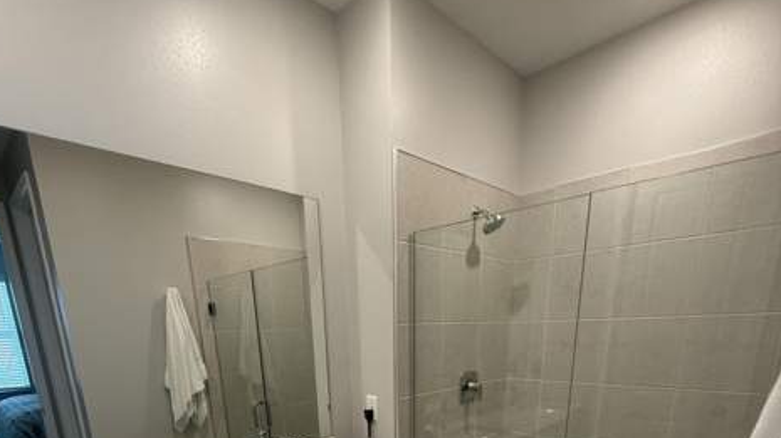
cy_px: 460
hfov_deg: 83.9
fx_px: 435
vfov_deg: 43.8
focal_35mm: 21
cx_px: 380
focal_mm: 2.22
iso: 250
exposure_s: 1/120
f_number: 2.2
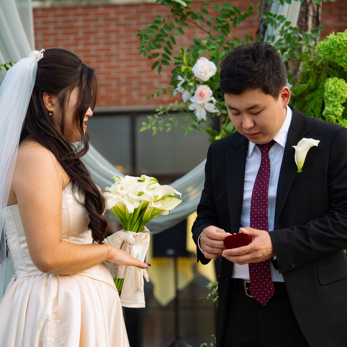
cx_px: 160
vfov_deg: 18.5
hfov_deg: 18.5
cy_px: 180
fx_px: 1066
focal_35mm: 94
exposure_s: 1/250
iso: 400
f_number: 3.2
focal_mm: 70
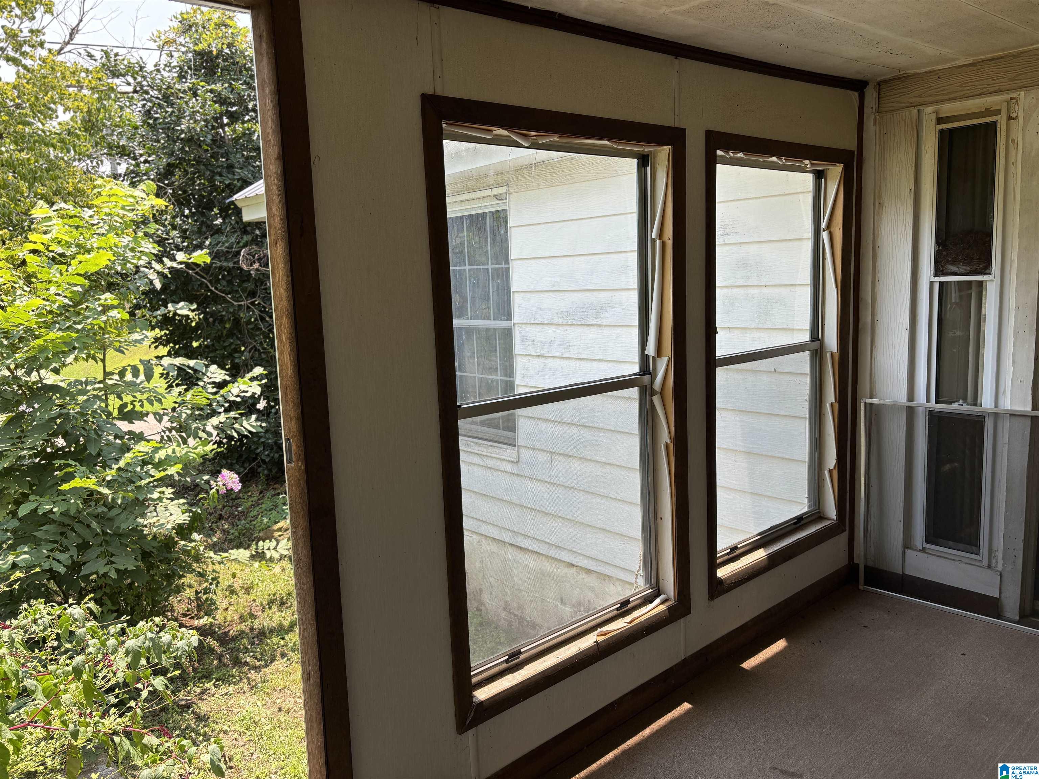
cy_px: 390
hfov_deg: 67.3
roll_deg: +1.4
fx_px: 780
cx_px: 520
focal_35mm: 26
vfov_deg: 53.1
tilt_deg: -8.0
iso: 50
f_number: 1.6
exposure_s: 1/531
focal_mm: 5.96
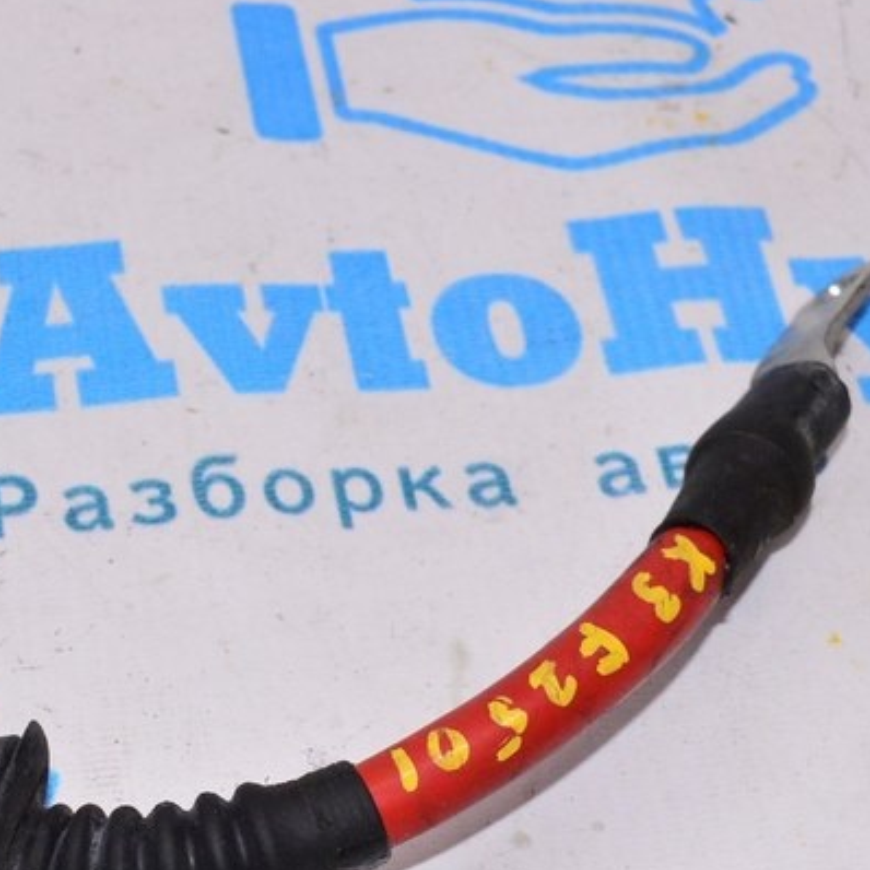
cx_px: 212
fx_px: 2986
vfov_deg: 16.4
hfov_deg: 16.5
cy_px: 718
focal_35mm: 105
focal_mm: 32
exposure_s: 1/200
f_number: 8
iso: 1600
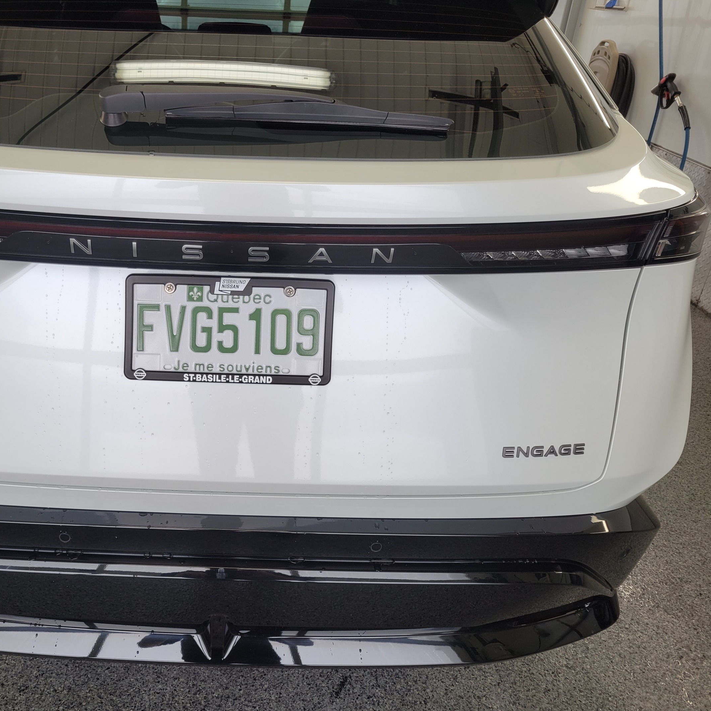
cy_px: 357
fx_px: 720
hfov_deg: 51.5
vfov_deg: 52.5
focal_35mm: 31
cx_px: 236
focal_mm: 5.4
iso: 40
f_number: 1.8
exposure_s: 1/133
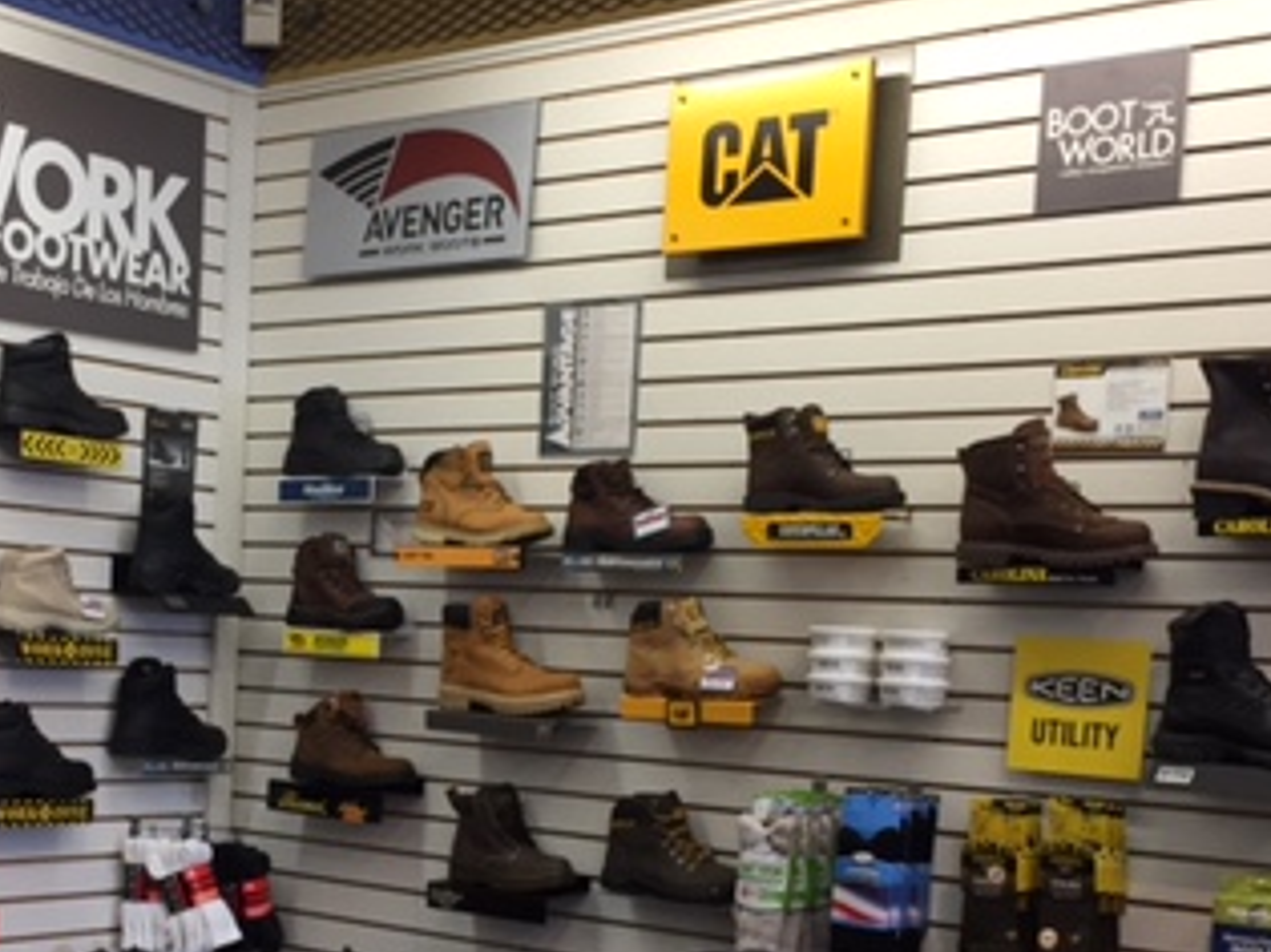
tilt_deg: -3.4
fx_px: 2165
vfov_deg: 24.5
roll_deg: -4.1
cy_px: 742
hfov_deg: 32.2
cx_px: 339
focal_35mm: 59
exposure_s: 1/30
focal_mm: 4.15
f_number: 2.2
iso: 32
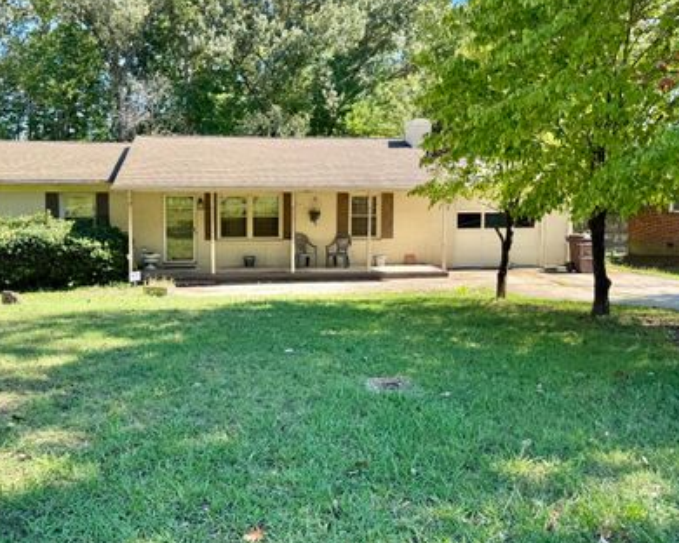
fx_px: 603
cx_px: 275
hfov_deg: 58.3
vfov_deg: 48.3
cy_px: 224
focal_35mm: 30
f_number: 1.78
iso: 80
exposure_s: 1/952
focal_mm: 6.76
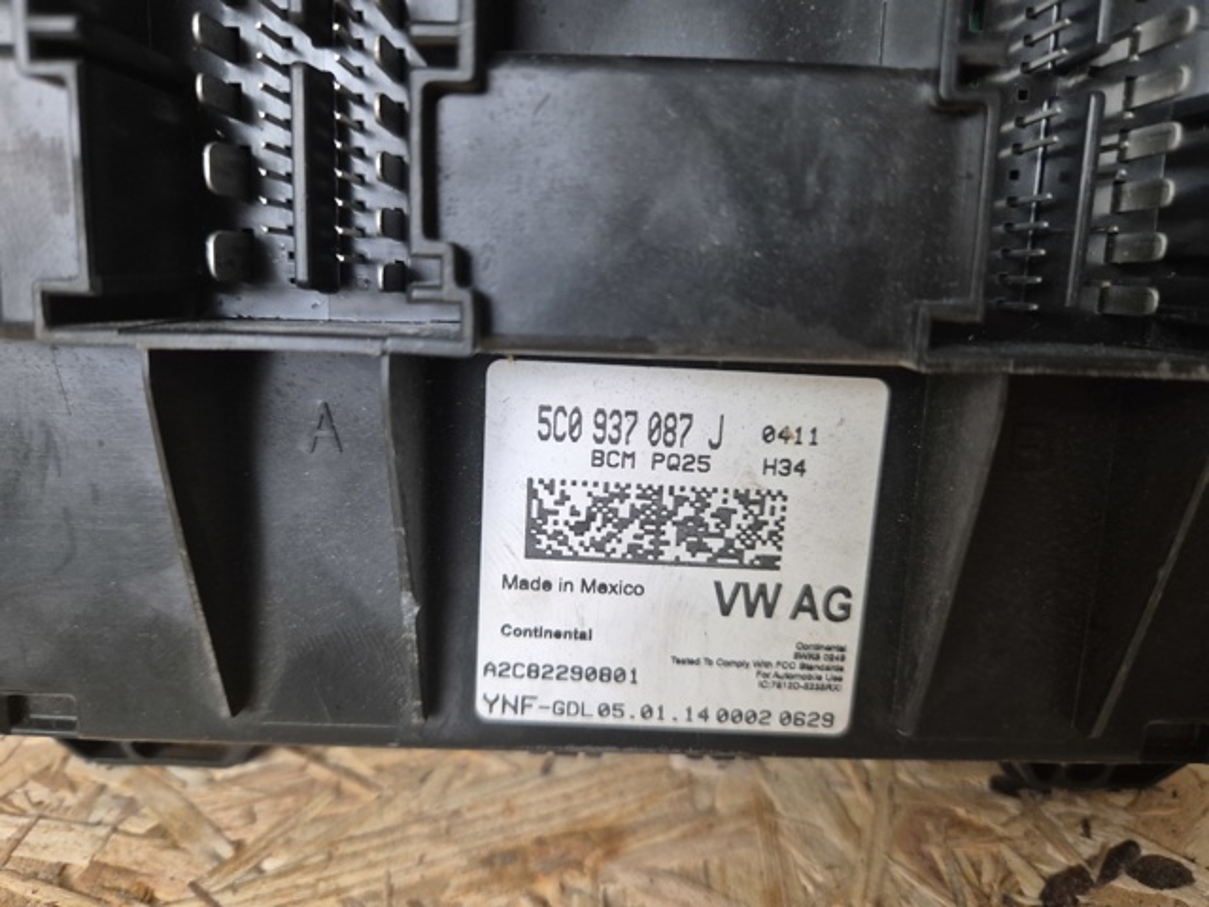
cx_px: 604
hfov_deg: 73.9
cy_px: 454
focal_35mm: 23
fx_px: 803
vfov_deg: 58.9
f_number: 1.8
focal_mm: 5.4
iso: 640
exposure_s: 1/100
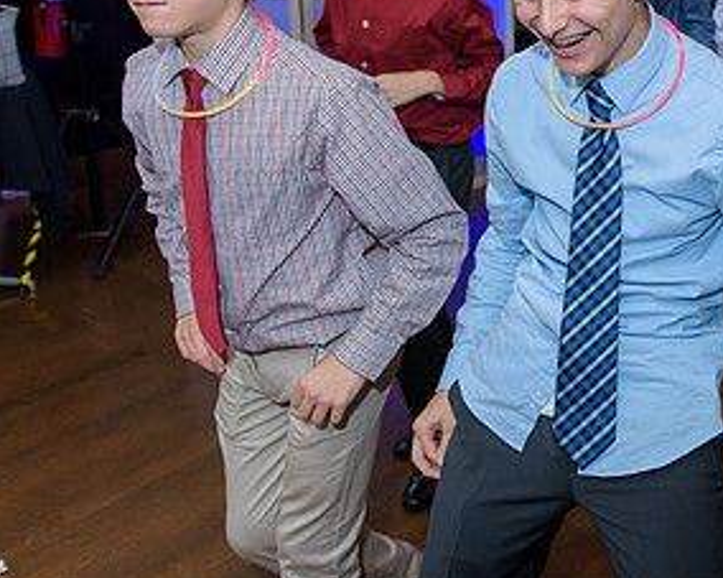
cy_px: 167
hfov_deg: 36.0
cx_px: 736
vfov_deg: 32.3
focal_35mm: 46
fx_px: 984
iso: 1600
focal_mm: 24
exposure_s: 1/125
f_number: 3.2
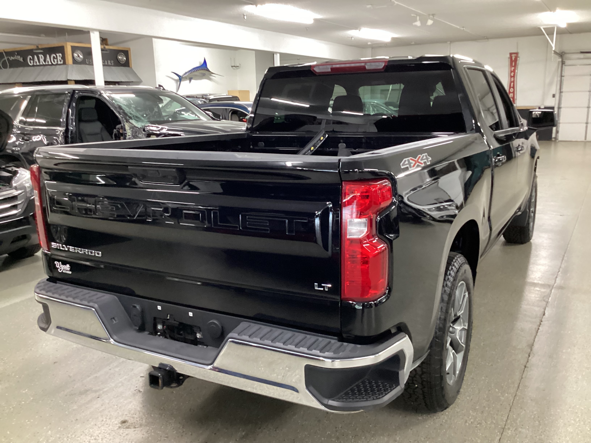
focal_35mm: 31
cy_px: 222
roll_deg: +0.8
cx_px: 296
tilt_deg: -14.3
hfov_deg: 58.4
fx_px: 529
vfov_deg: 45.4
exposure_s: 1/30
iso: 400
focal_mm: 3.3
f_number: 2.4
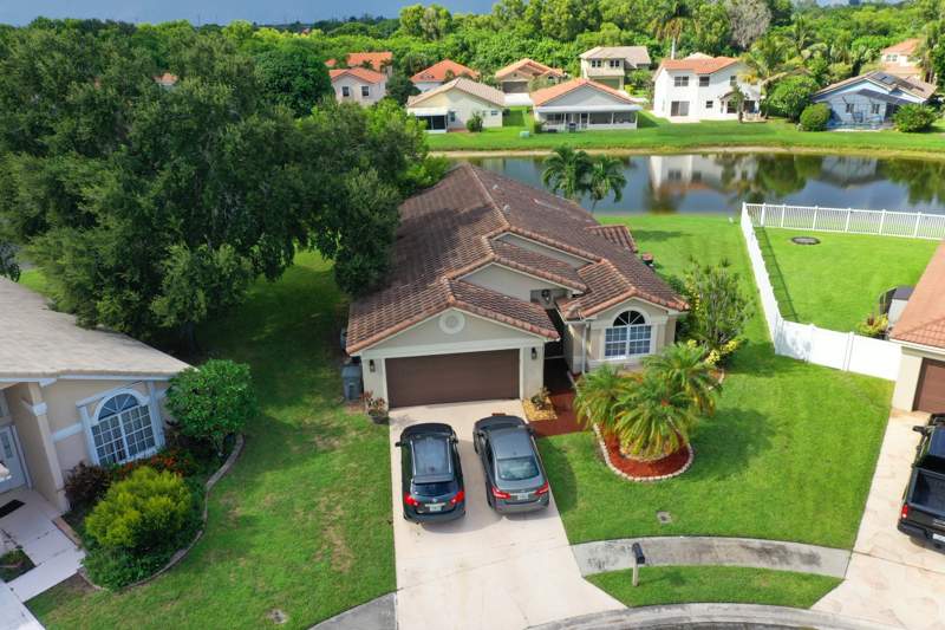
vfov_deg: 46.4
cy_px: 315
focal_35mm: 28
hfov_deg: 65.5
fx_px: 735
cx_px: 472
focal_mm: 10.26
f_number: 7.1
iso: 100
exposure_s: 1/10
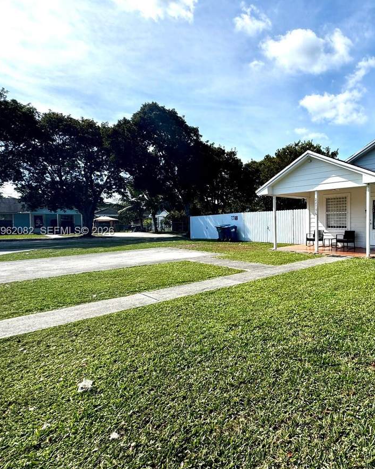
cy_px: 232
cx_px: 324
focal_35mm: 20
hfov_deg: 59.9
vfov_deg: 80.4
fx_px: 277
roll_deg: +0.1
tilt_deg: -2.5
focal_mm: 2.22
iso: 50
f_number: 2.2
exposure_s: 1/1832
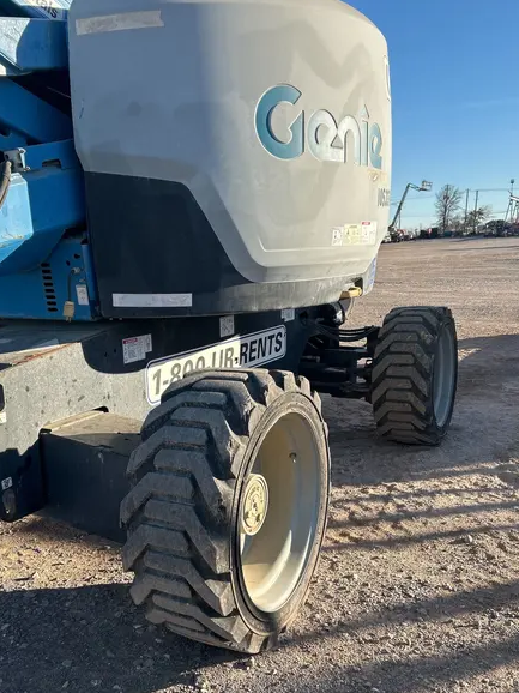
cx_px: 218
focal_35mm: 33
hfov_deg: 42.8
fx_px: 660
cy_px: 400
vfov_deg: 55.1
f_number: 1.5
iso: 50
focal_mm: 5.7
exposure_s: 1/1808
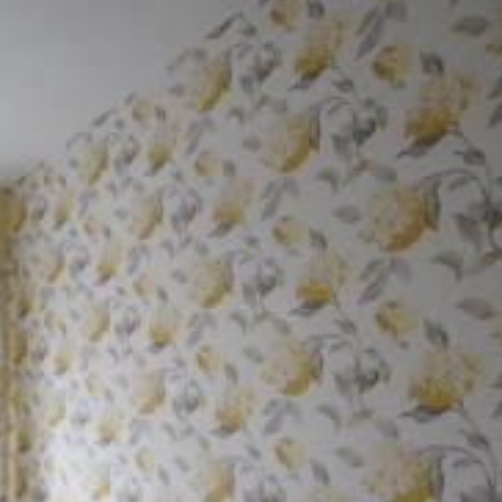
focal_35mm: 46
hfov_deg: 30.1
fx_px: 755
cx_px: -132
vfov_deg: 34.3
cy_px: 470
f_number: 4
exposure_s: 1/60
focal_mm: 10
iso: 400
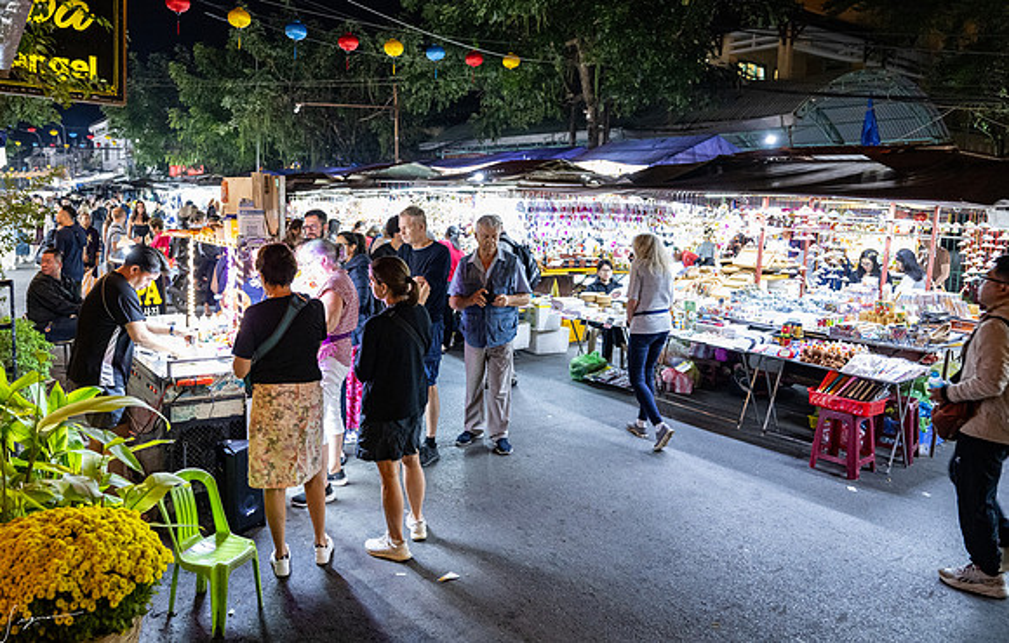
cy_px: 289
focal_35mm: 27
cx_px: 444
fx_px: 754
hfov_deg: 67.3
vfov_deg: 46.2
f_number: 2.8
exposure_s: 1/100
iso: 3600
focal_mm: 24
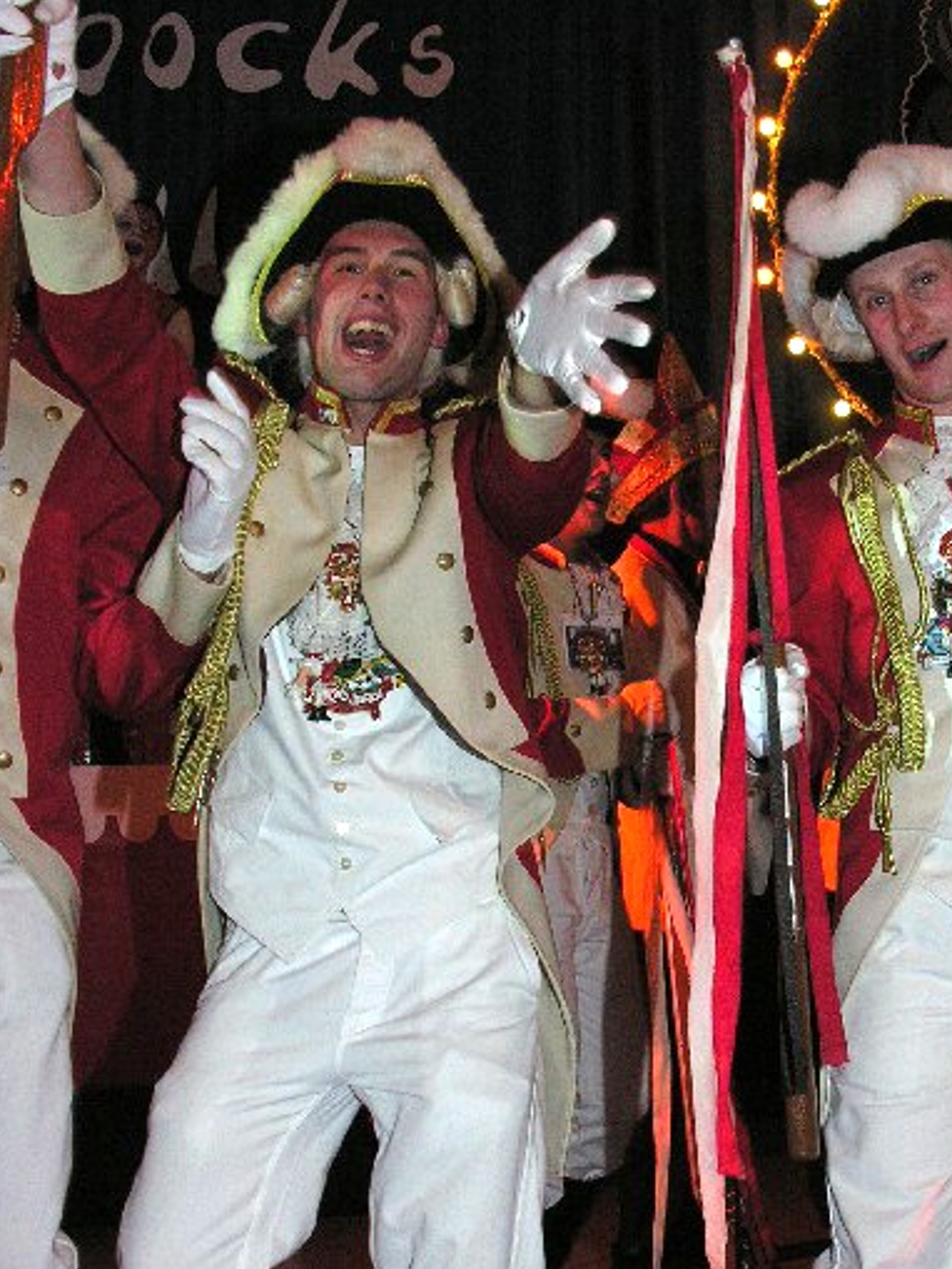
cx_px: 735
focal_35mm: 55
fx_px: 2016
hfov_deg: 26.2
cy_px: 773
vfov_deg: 34.8
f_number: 4
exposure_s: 1/60.1
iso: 200
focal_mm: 8.9
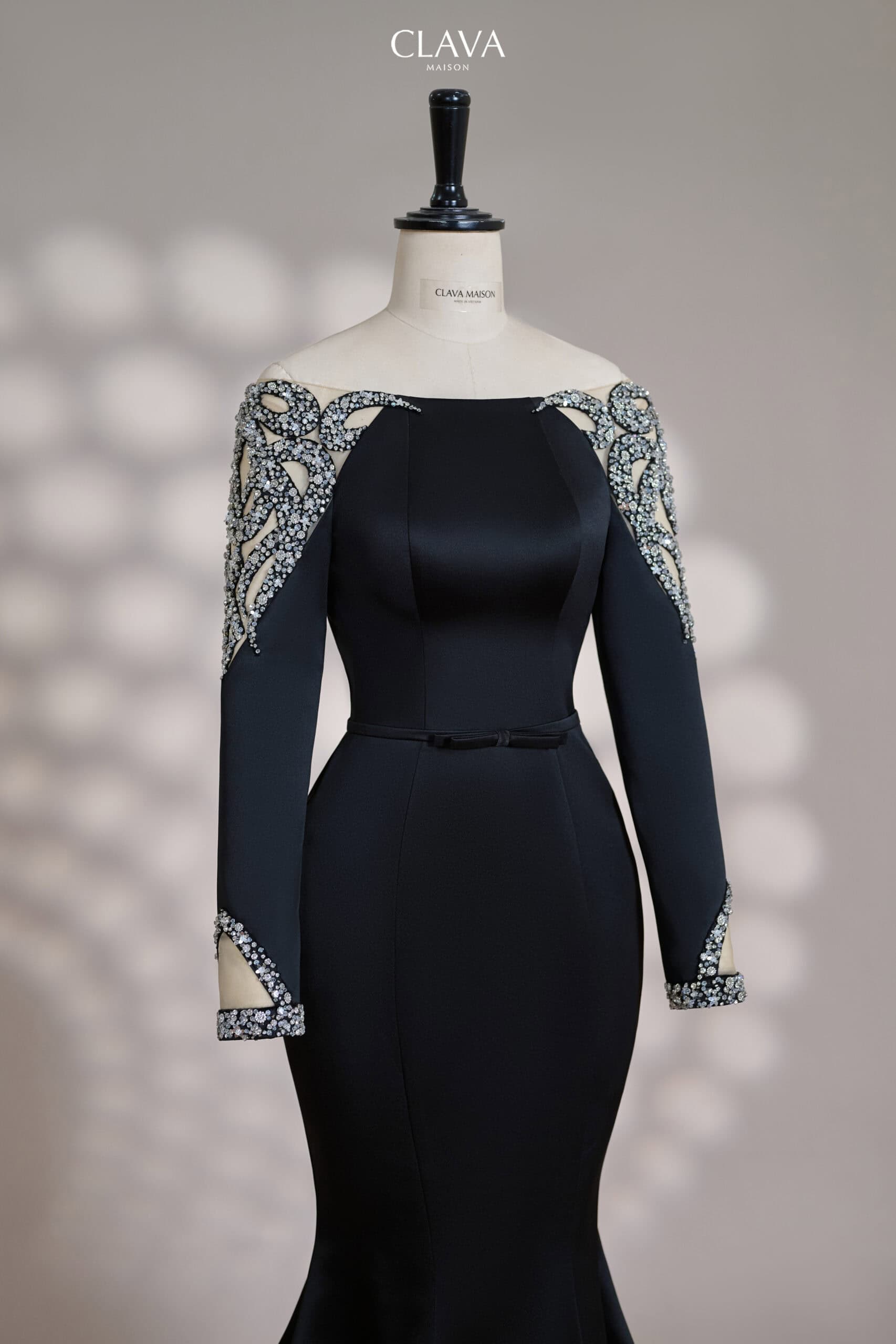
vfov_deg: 39.6
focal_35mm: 50
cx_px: 448
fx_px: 1867
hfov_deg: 27.0
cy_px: 672
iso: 1000
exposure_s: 1/200
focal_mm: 50
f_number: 3.2
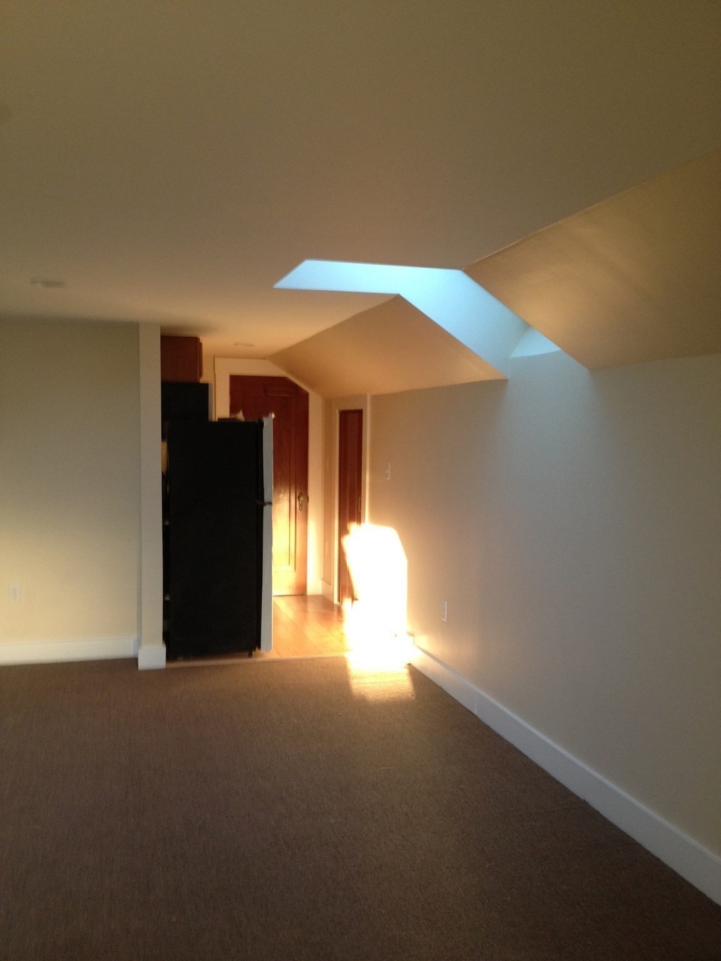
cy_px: 480
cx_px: 360
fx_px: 972
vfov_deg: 52.6
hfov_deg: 40.7
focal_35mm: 35
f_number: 2.4
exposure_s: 1/20
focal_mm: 4.28
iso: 125
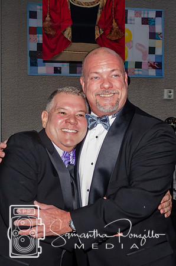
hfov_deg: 15.8
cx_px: 101
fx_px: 636
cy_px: 133
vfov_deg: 23.6
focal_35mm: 86
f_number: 5
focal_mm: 38
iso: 3200
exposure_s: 1/60
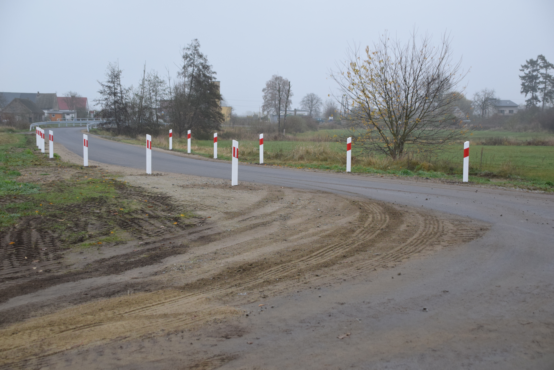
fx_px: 808
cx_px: 277
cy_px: 185
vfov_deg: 25.8
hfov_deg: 37.9
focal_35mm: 52
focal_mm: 35
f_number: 5
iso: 1000
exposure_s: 1/800
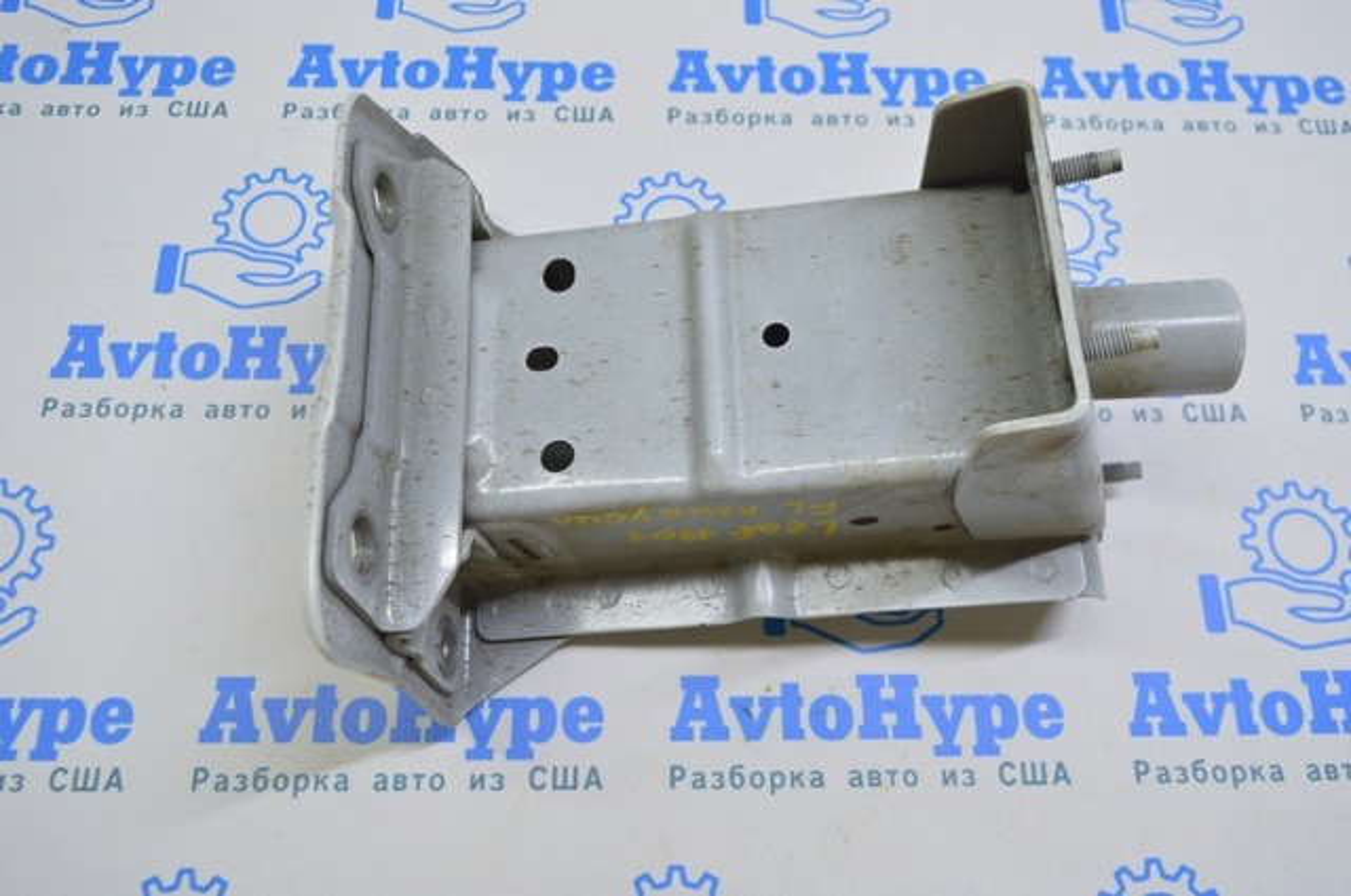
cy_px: 448
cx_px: 676
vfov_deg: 43.5
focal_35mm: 30
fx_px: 1124
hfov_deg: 62.0
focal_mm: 20
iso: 400
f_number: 5.6
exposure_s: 1/30
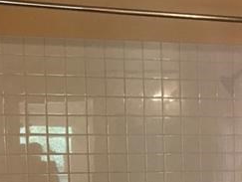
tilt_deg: -6.5
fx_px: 644
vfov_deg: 15.5
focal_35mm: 92
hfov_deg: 20.4
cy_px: 225
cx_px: 259
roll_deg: +1.2
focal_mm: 3.99
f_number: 1.8
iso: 40
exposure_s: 1/30
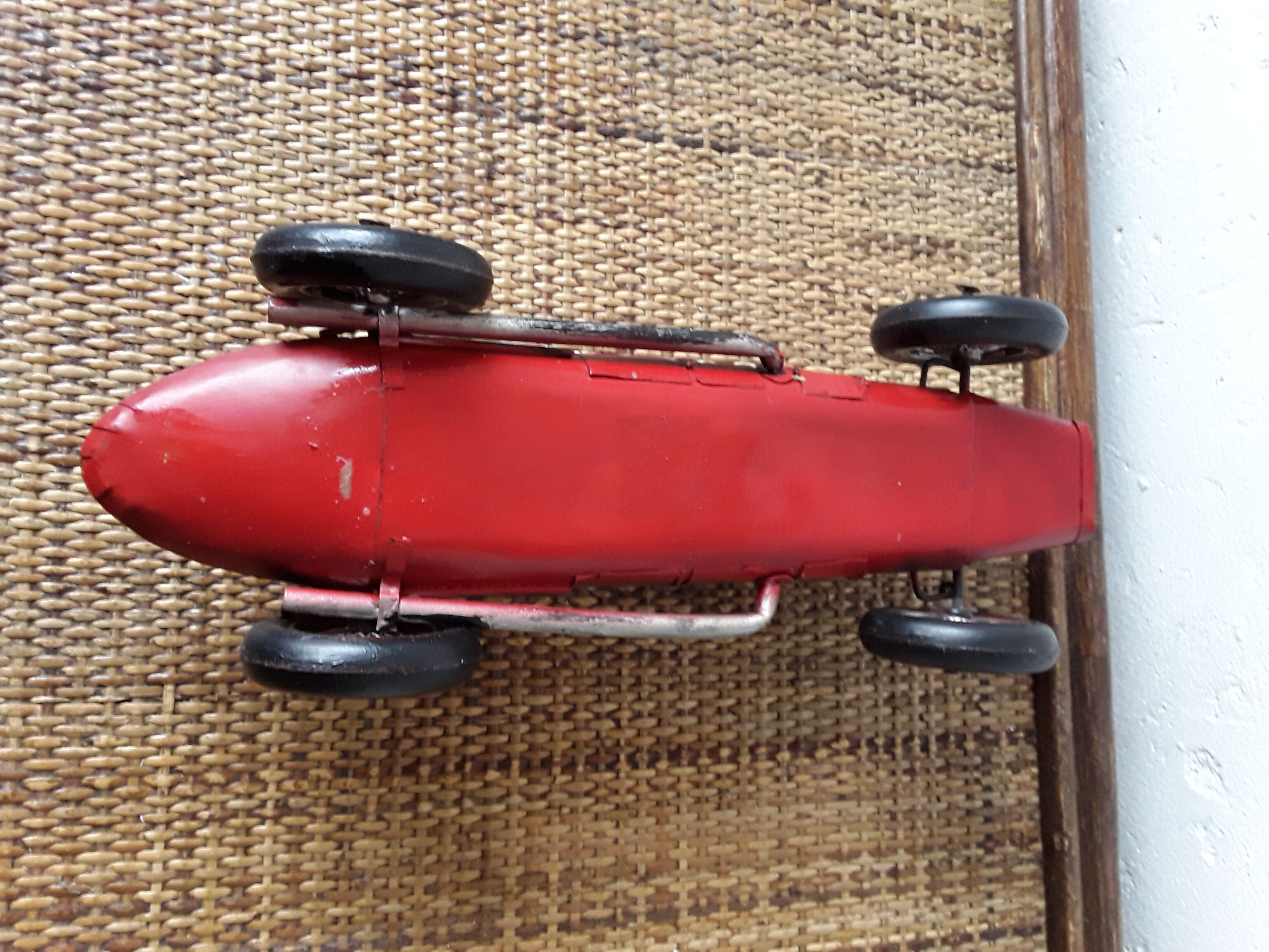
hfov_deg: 65.3
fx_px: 990
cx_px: 634
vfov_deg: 51.4
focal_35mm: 27
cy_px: 476
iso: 160
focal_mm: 2.91
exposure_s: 1/20
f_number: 1.9
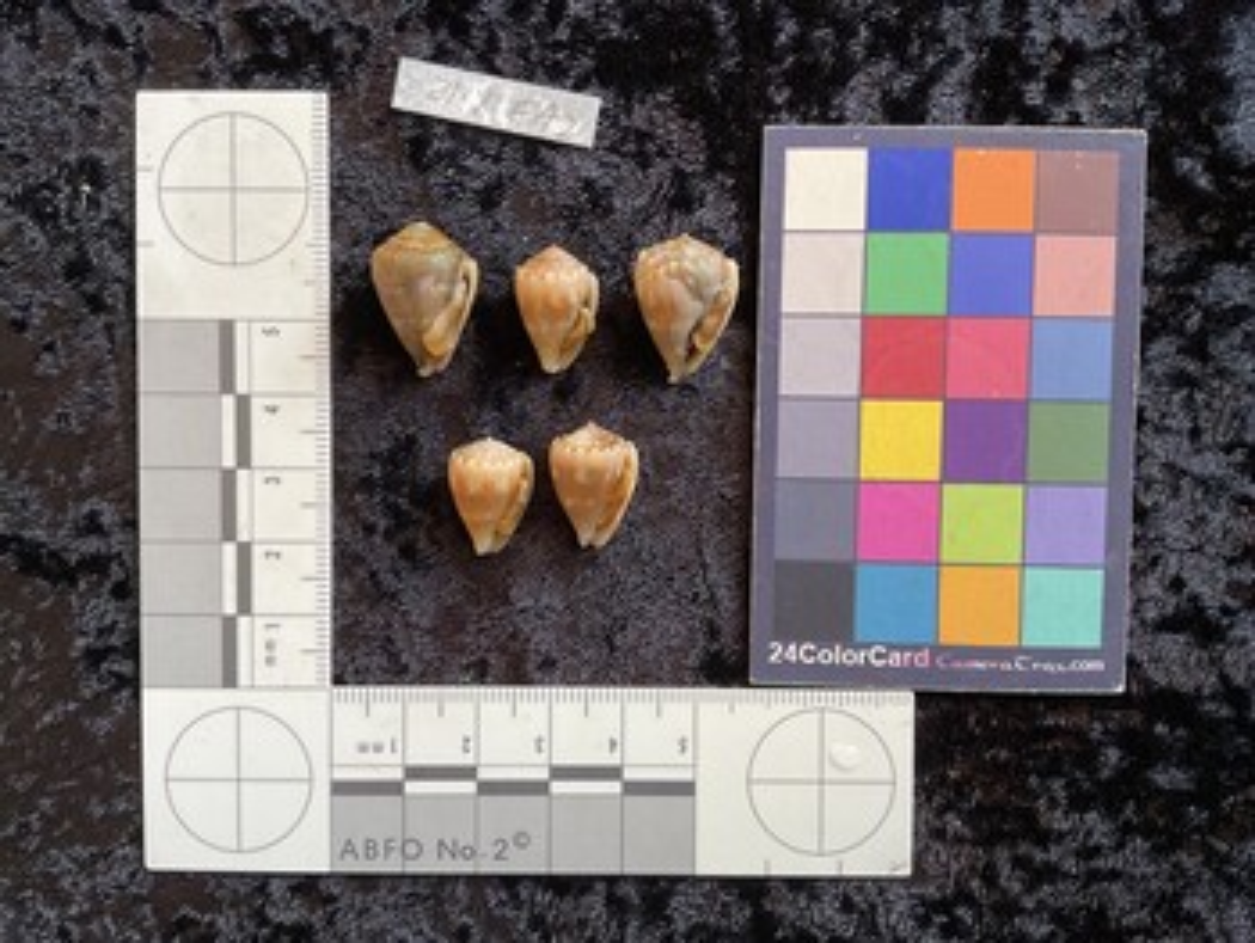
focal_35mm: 29
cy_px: 472
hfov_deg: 61.6
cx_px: 628
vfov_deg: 48.3
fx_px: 1052
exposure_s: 1/50
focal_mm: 3
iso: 40
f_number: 1.8
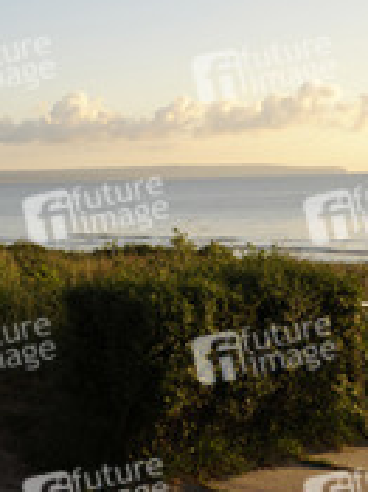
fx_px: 1121
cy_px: 141
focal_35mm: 79
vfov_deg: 24.5
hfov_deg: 18.3
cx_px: 20
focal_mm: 32
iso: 500
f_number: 10
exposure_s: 1/400
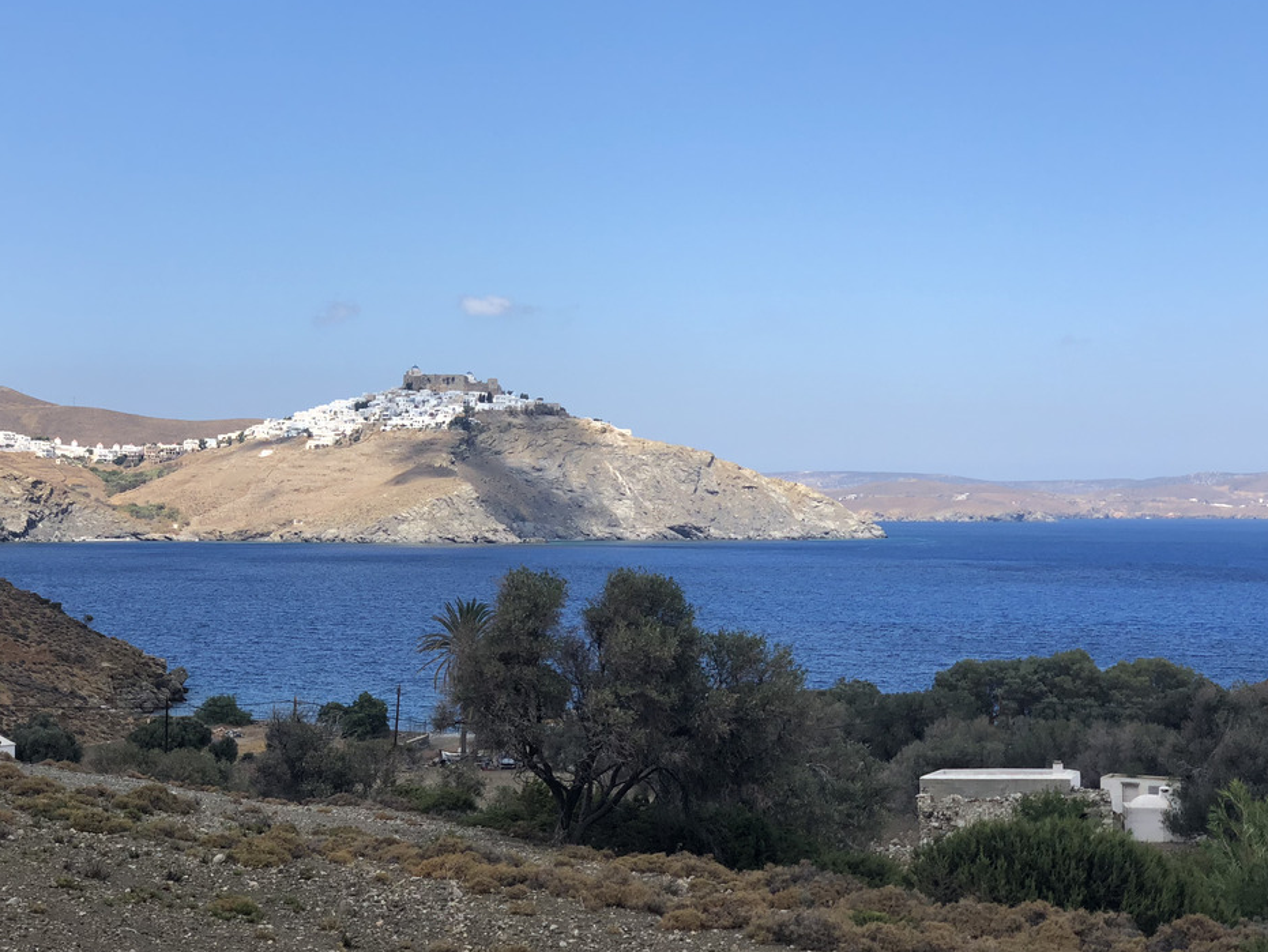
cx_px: 629
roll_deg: +0.5
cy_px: 489
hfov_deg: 29.0
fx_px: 2455
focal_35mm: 67
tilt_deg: +1.7
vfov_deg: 21.9
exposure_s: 1/979
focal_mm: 6
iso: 16
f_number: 2.4
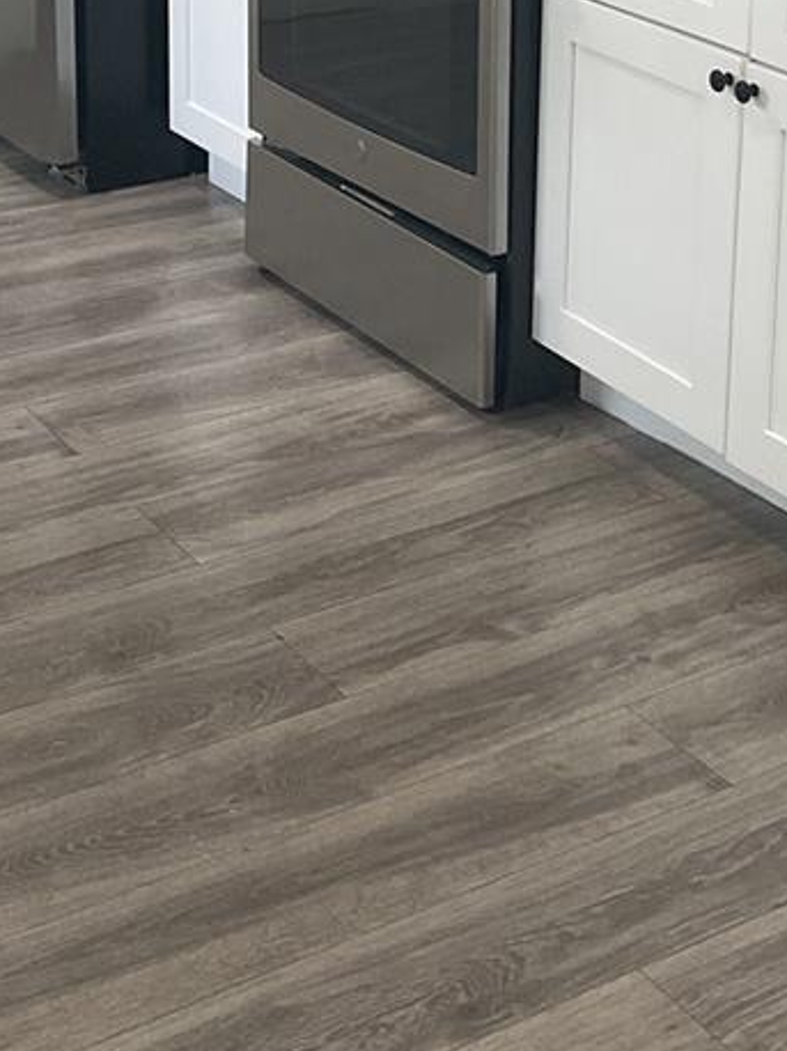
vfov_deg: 23.8
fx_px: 2306
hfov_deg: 19.4
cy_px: -140
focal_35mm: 76
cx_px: 436
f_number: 1.8
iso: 80
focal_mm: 3
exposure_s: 1/60
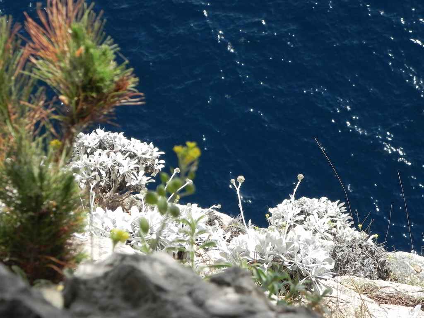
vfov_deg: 14.1
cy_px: 159
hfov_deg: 18.7
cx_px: 212
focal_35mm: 105
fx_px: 1286
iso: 160
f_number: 5
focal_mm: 18.8
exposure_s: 1/534
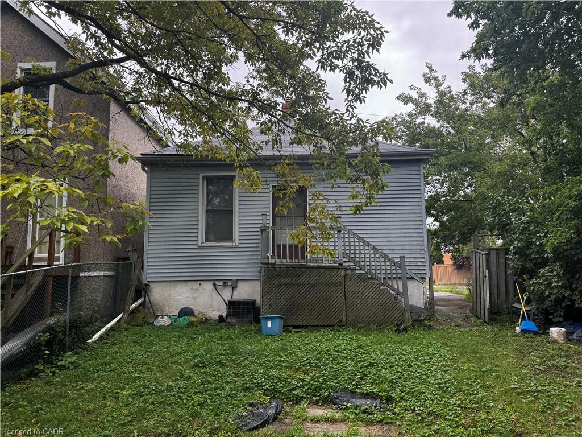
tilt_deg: +8.6
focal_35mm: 24
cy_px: 218
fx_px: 404
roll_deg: +1.4
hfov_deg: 71.6
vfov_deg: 56.8
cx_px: 291
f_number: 1.78
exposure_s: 1/213
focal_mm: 6.76
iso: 80
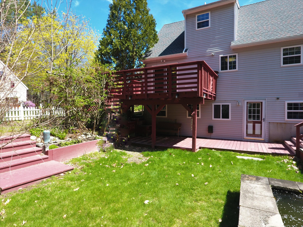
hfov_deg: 81.7
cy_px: 114
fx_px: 175
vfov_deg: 66.0
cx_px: 152
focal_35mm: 20
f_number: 2.8
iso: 169
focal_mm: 3.61
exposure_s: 1/120
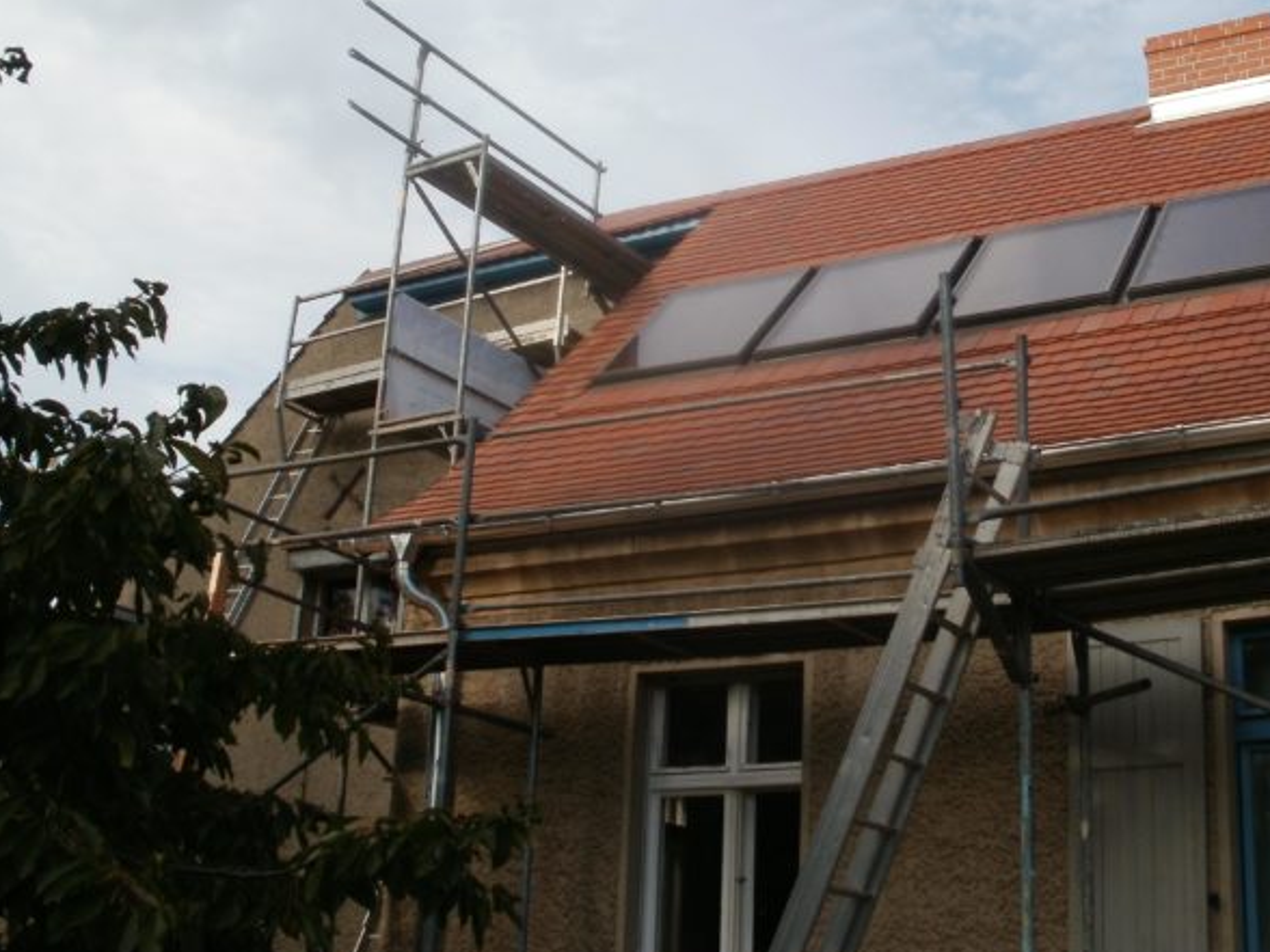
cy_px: 363
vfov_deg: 30.8
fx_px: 1724
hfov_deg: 40.3
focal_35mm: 47
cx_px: 752
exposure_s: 1/640
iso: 100
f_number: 3.5
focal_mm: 6.3
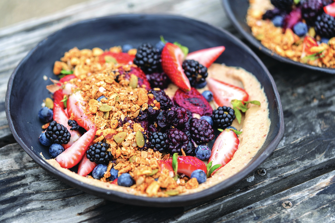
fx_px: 837
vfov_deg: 15.2
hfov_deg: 22.6
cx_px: 168
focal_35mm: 90
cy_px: 112
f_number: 2.8
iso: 100
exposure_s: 1/250
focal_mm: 90
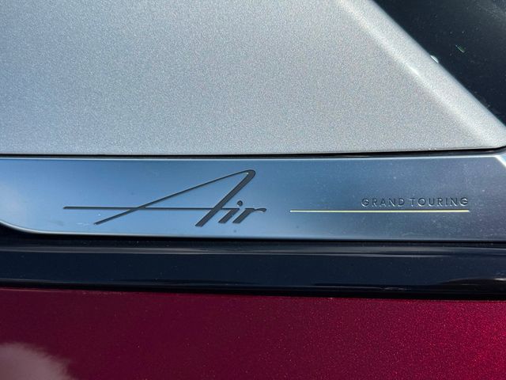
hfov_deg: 39.7
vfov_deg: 30.3
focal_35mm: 48
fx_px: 702
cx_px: 253
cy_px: 190
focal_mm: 6.76
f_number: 1.78
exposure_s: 1/9901
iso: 80
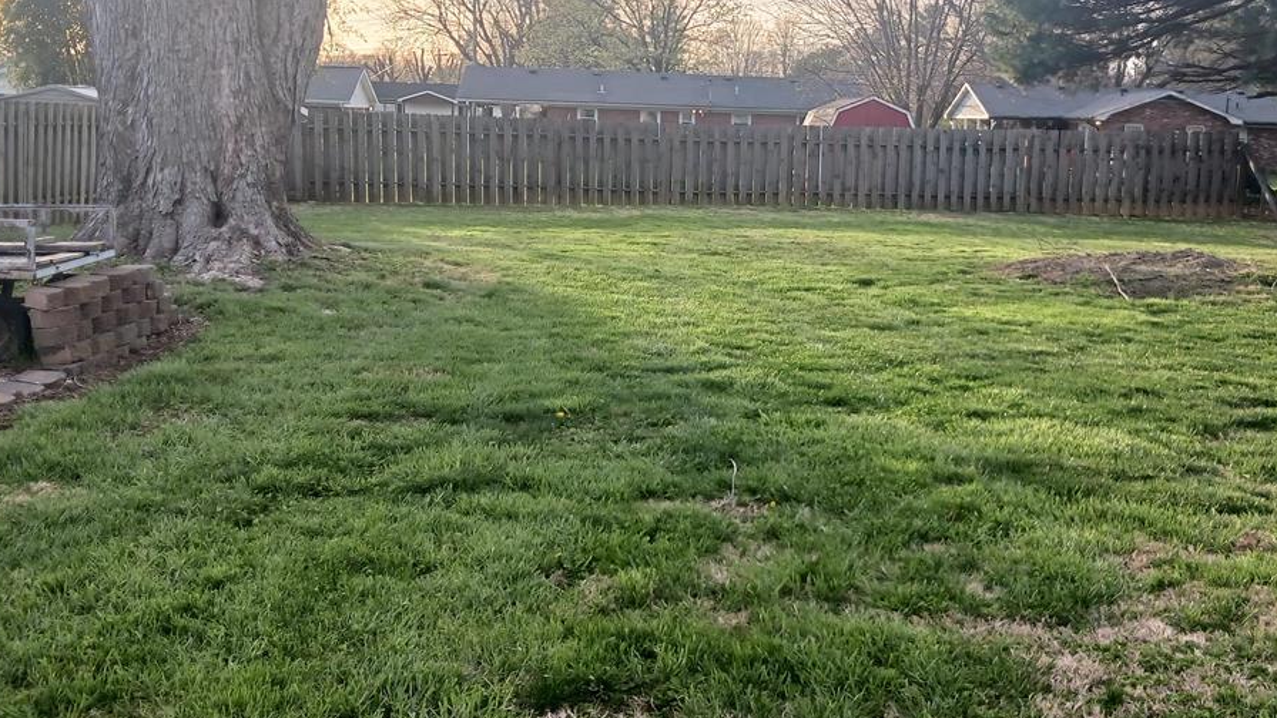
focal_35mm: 42
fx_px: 1422
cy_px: 271
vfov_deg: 28.2
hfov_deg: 48.0
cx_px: 780
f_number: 1.8
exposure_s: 1/103
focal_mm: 4
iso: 20
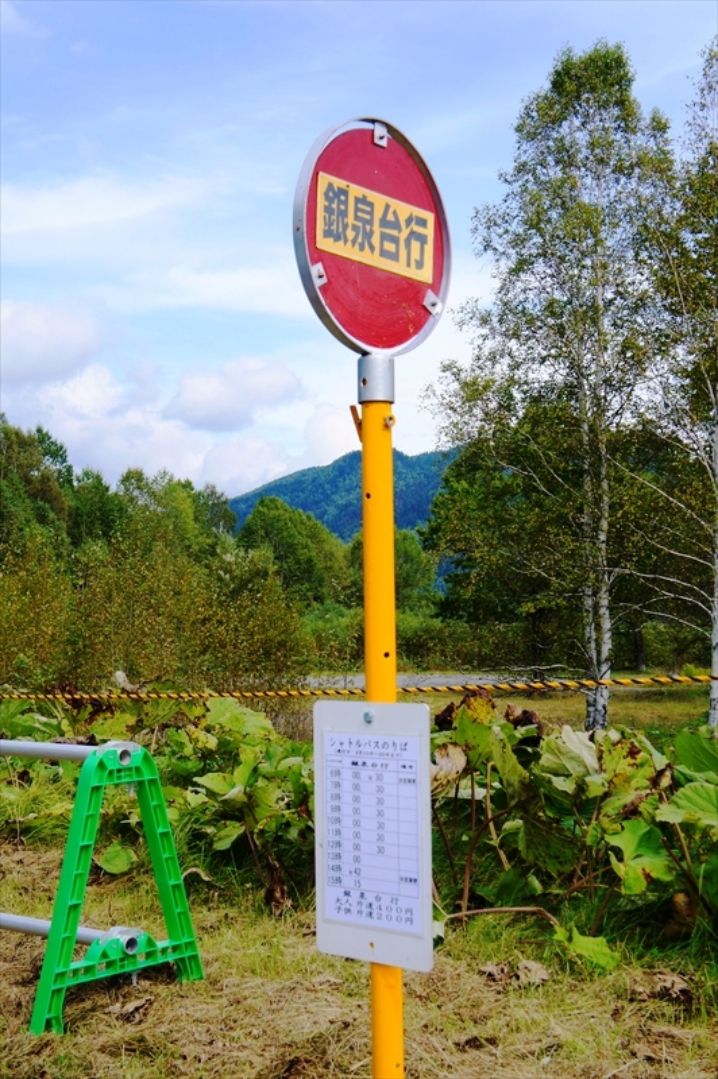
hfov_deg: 25.0
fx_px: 1618
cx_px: 359
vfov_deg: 36.9
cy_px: 540
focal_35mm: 54
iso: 200
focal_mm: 36
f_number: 13
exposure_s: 1/160
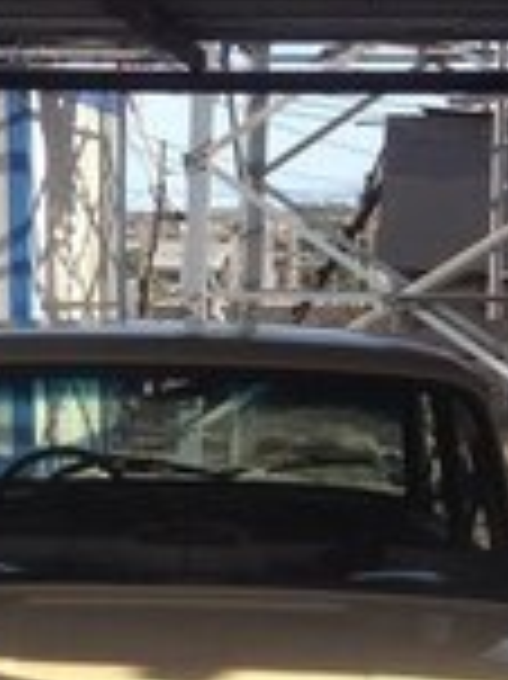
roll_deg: +0.3
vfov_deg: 16.5
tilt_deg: -15.2
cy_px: 802
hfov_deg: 12.9
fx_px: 2253
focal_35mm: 115
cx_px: 193
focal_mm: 4.28
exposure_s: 1/951
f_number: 2.4
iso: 50
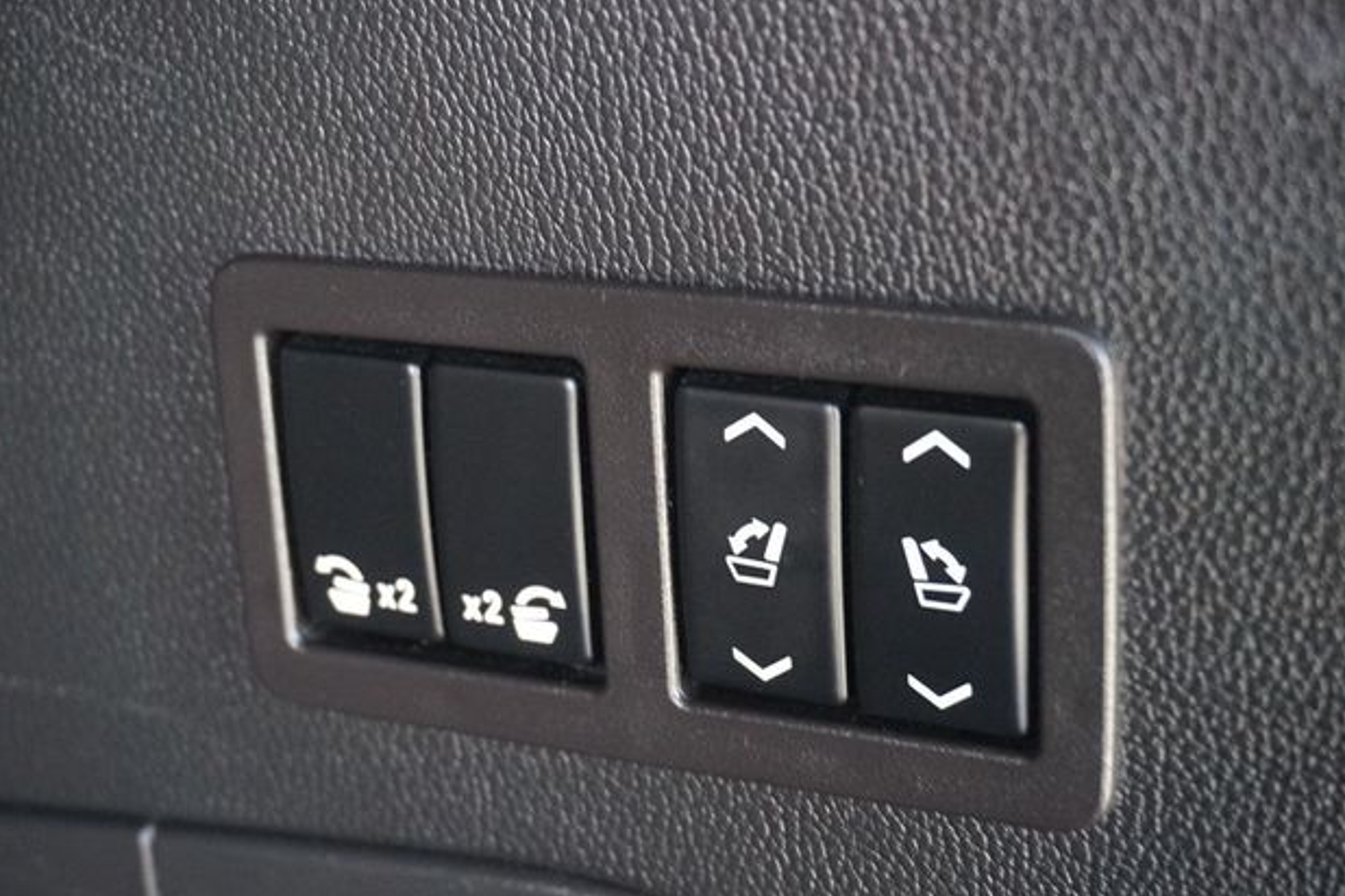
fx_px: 2204
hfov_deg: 33.9
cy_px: 457
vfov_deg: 23.0
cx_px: 675
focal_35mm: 59
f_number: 5.6
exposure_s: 1/60
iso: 3200
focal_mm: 38
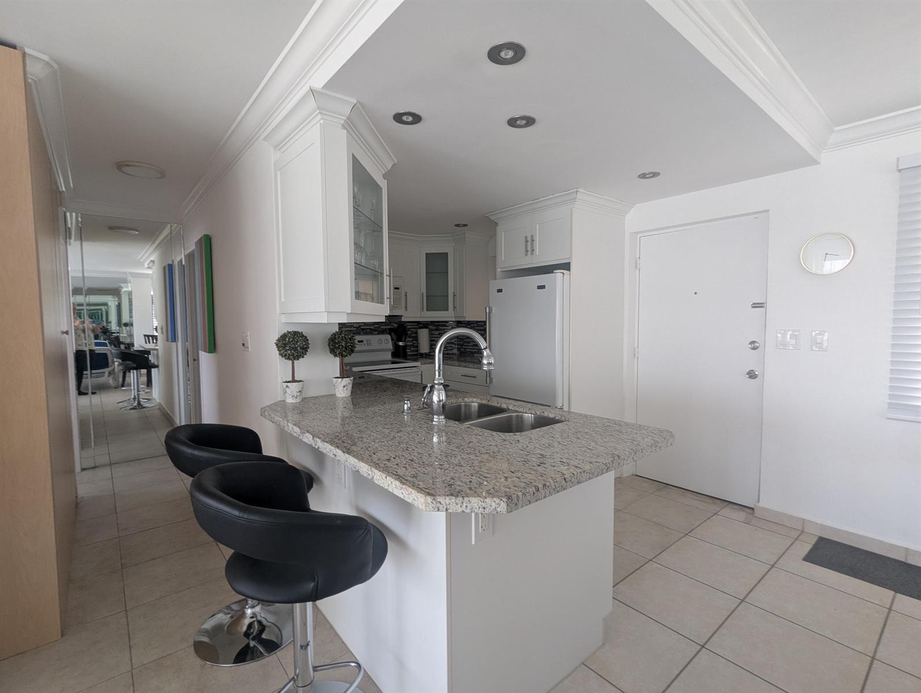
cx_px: 460
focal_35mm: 16
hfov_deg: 94.4
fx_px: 426
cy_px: 346
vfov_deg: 78.2
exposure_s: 1/31.6
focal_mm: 2.35
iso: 51
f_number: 2.2
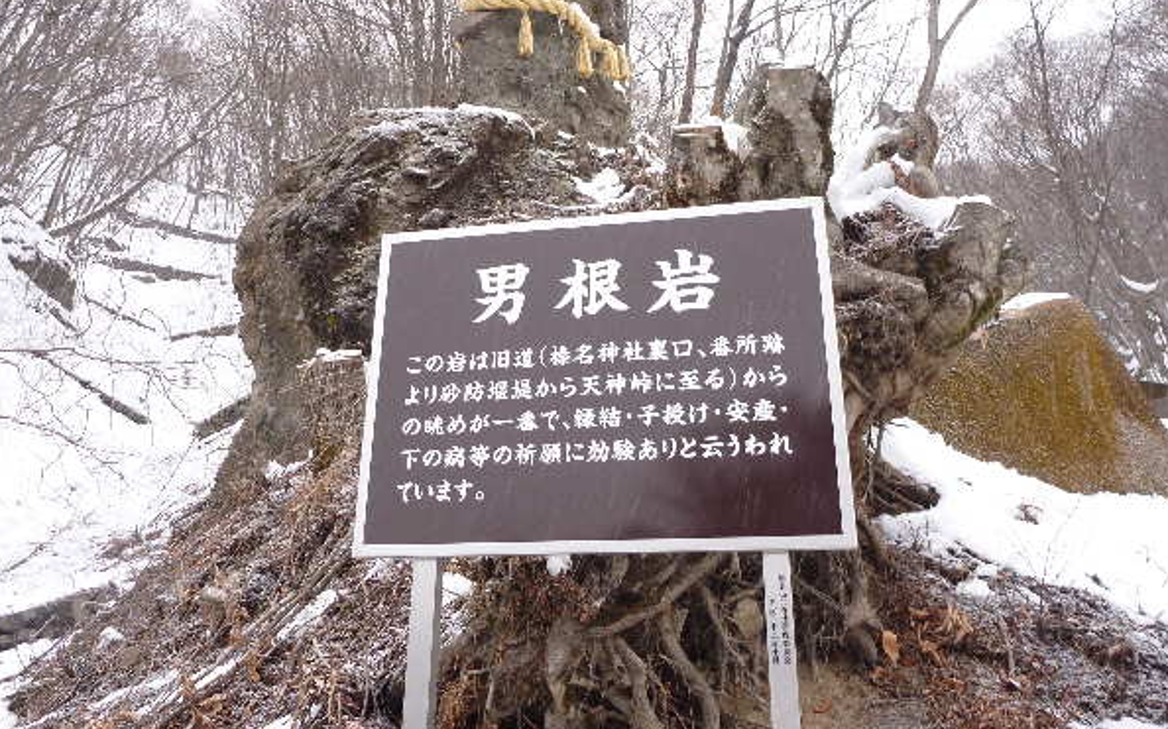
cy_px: 336
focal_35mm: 32
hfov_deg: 59.6
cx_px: 549
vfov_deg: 39.4
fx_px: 1018
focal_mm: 4.9
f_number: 3.3
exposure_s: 1/30
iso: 125
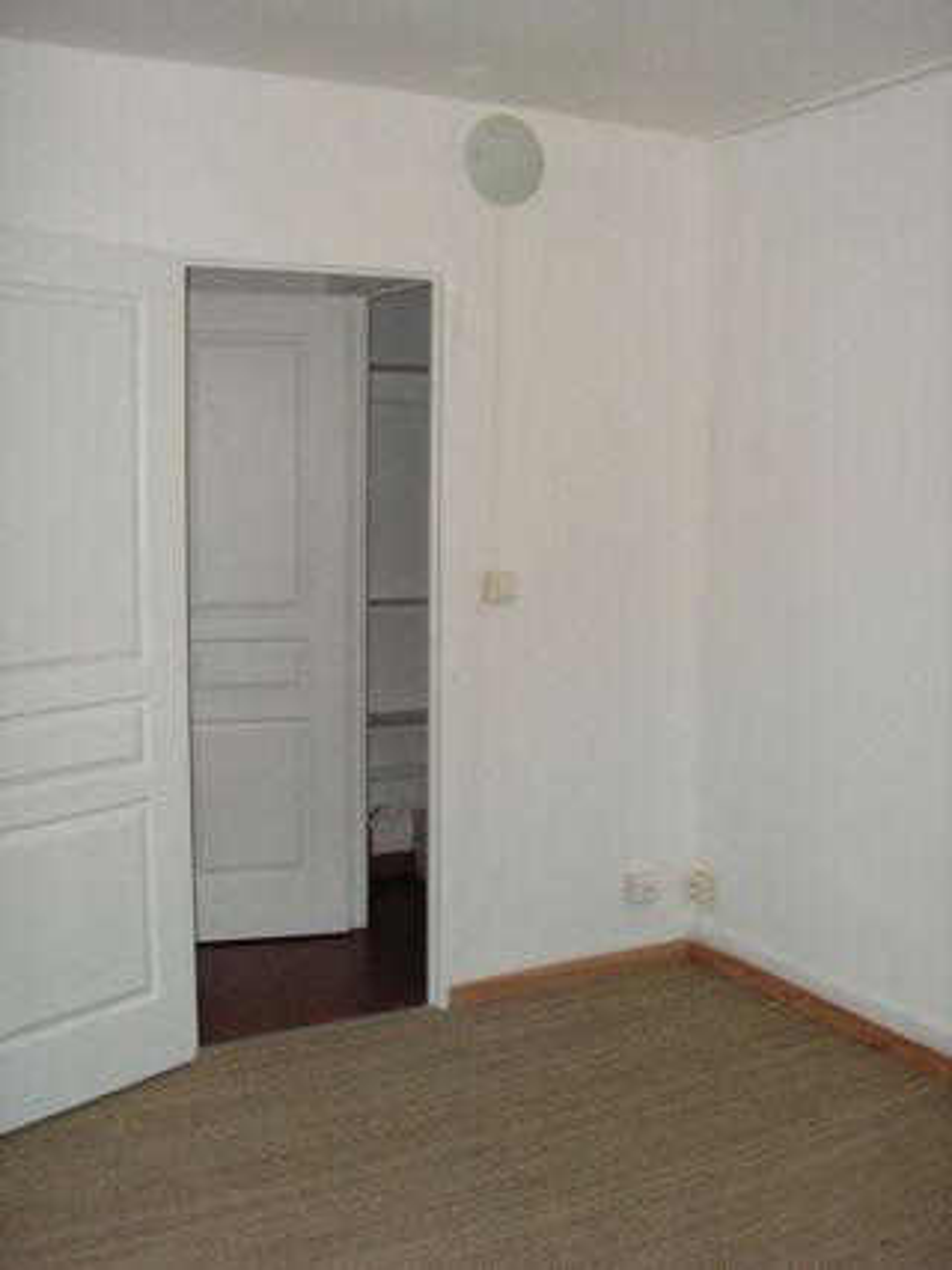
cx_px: 476
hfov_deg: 39.6
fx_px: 1321
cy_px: 635
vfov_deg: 51.4
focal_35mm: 36
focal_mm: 6
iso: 160
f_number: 3.2
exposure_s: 1/40
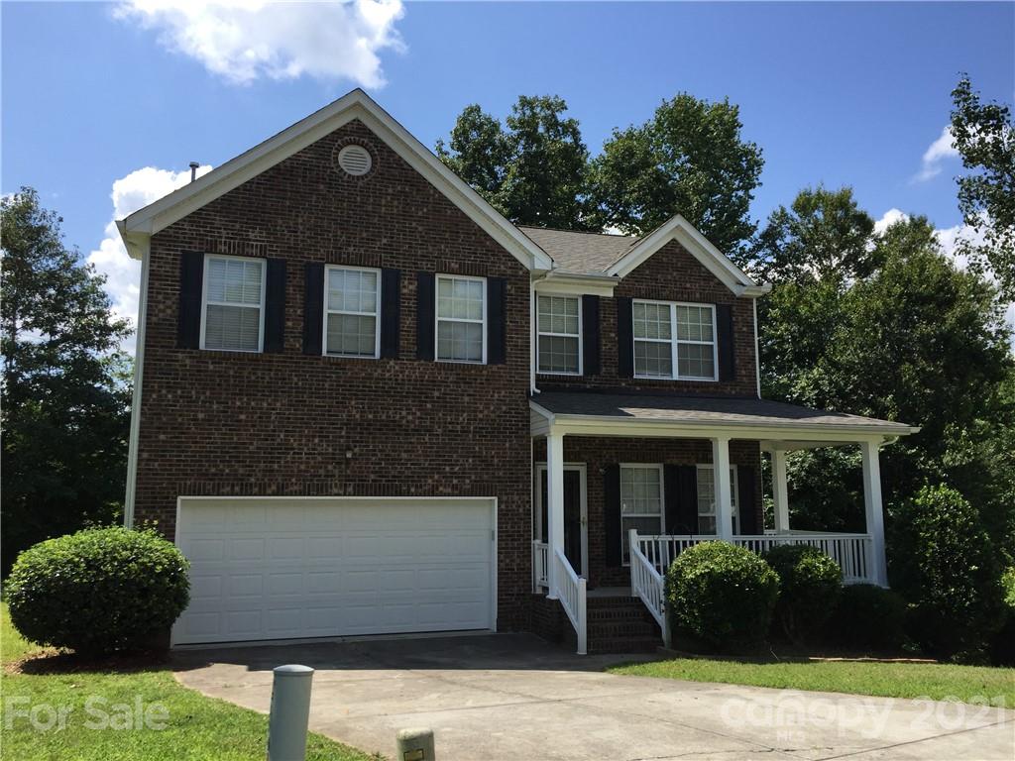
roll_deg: -0.3
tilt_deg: +7.9
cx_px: 508
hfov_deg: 61.7
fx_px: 850
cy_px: 380
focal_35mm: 29
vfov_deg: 48.2
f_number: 2.2
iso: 32
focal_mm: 4.15
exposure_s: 1/1980
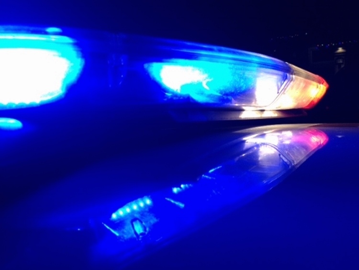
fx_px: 363
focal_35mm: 35
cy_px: 135
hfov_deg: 52.6
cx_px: 180
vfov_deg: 40.7
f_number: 2.4
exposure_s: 1/120
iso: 80
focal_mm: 4.28
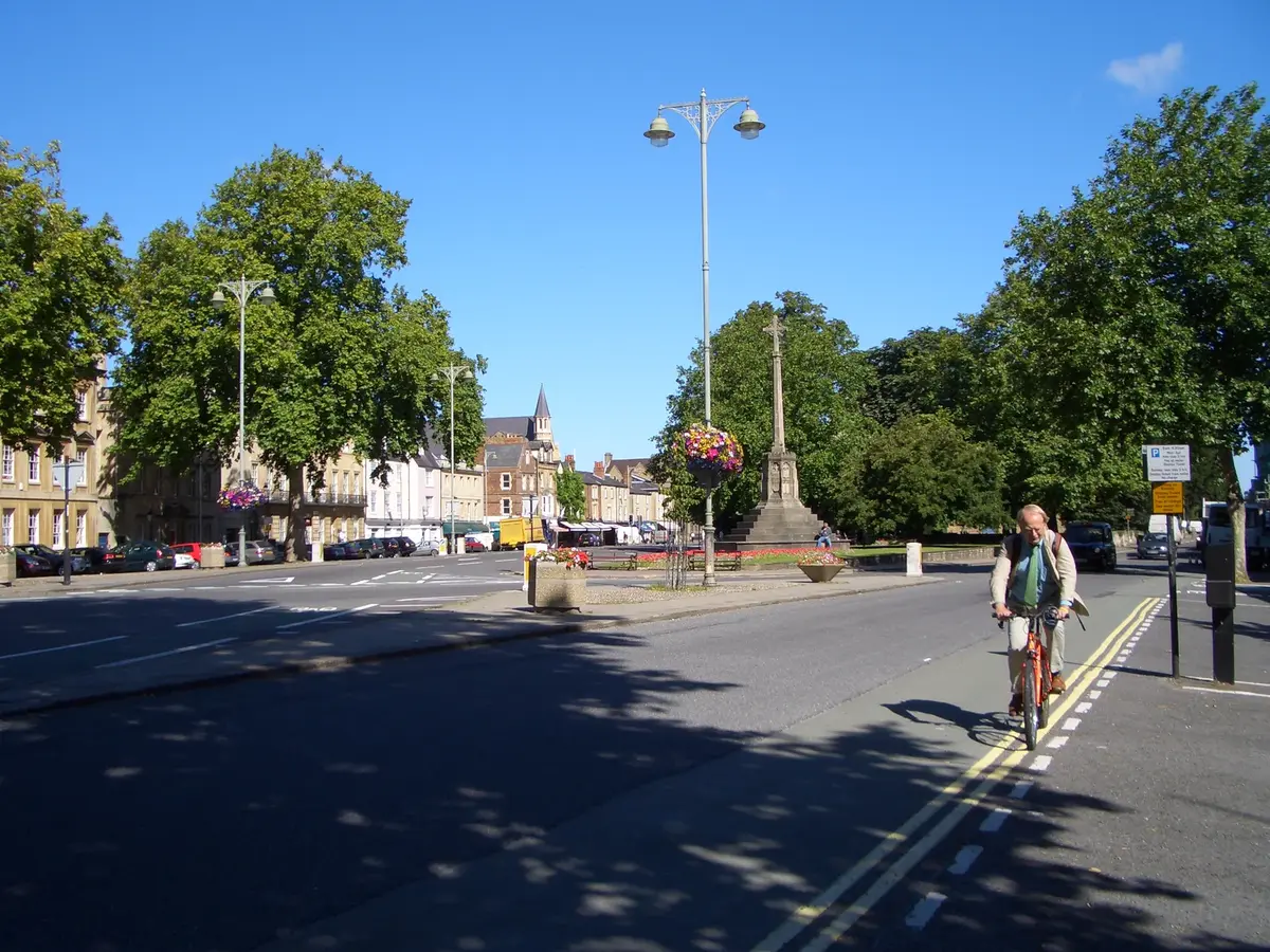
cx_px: 635
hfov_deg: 52.6
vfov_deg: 40.7
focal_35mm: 35
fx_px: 1284
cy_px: 476
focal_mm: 5.8
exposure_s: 1/400
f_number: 4.3
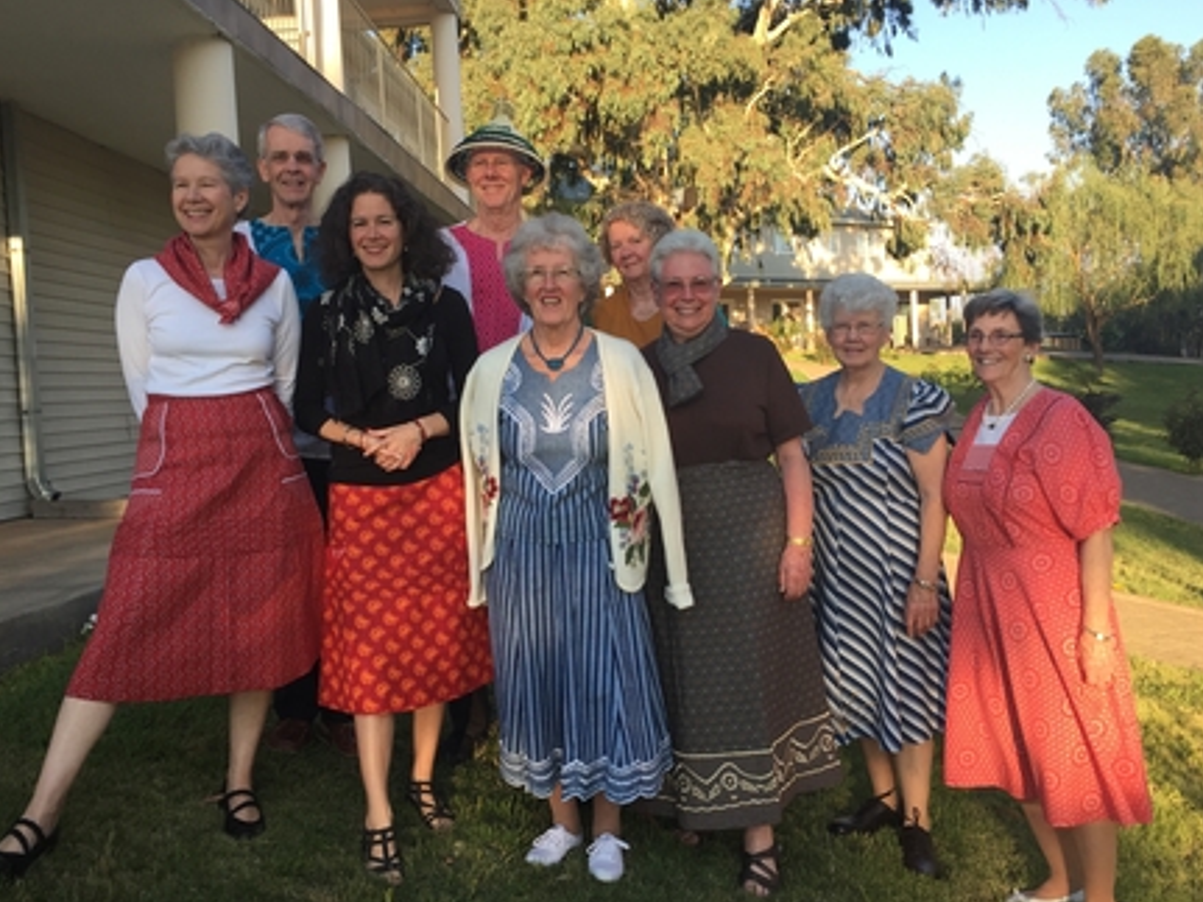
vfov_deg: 42.9
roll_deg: +1.9
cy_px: 455
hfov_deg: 55.4
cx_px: 592
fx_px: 1147
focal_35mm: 33
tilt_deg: -3.7
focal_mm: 4.15
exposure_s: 1/335
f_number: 2.2
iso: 32
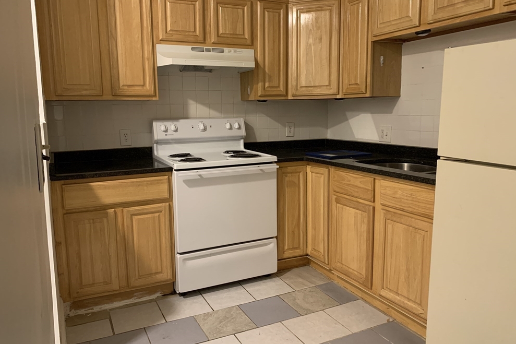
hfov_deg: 65.5
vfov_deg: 46.4
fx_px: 401
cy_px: 169
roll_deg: +1.4
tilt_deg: -8.9
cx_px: 254
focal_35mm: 28
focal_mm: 4.25
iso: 320
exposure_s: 1/40
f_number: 1.8
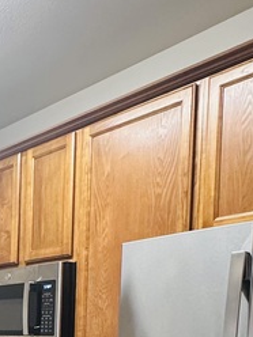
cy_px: 376
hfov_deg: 22.0
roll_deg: -1.4
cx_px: -60
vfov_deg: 28.6
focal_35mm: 61
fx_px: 594
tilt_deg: -2.5
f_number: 2.2
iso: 250
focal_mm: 2.22
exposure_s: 1/60
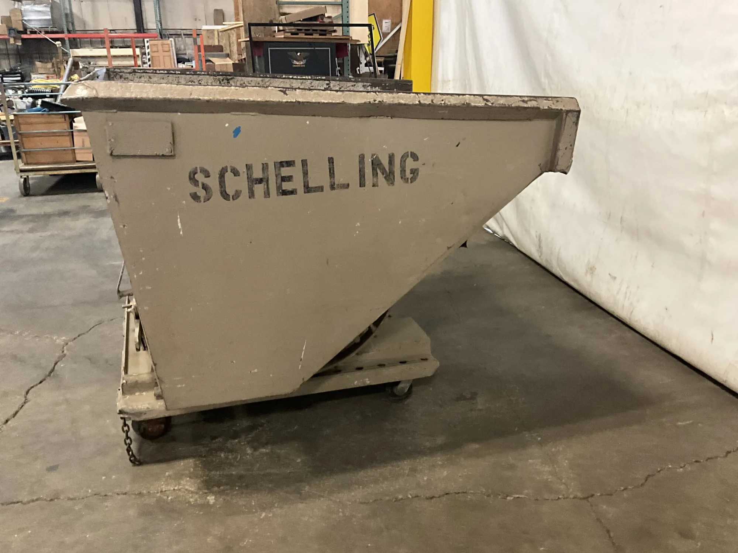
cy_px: 276
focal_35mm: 29
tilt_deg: -18.1
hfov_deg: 61.7
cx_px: 369
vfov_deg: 48.2
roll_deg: +1.5
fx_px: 618
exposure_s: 1/40
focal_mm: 3
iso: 320
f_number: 1.8
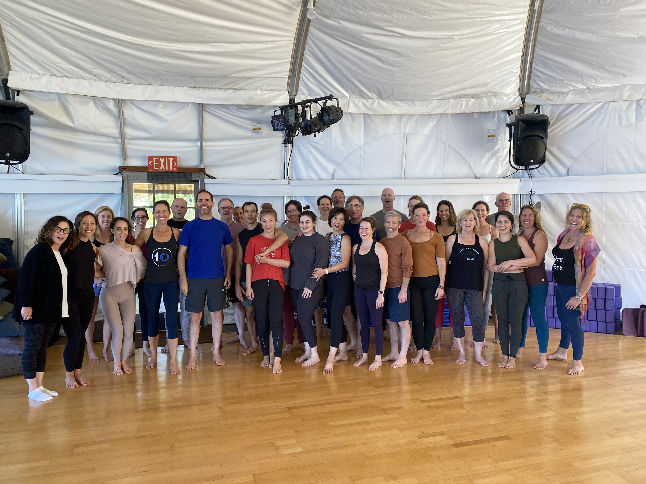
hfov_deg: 67.3
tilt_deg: -1.4
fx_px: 485
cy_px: 242
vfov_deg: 53.1
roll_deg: +0.1
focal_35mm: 26
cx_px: 323
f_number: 1.8
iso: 125
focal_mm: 4.25
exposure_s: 1/121
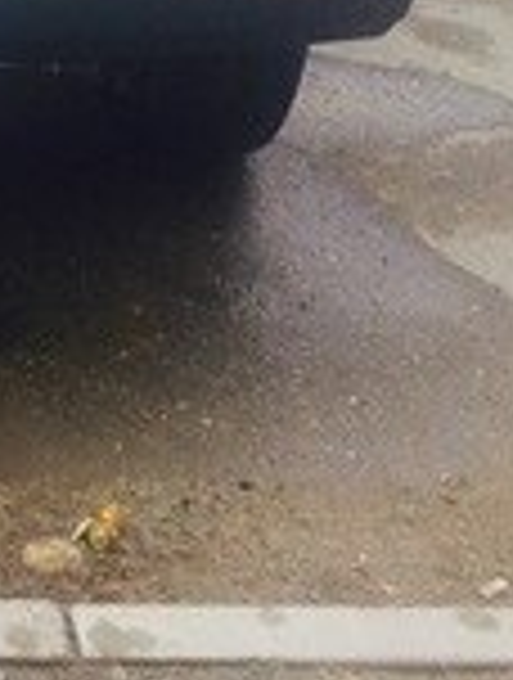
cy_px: -104
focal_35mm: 95
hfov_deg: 14.4
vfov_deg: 19.6
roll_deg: +0.5
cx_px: -288
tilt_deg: -22.3
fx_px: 1869
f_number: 2.2
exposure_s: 1/100
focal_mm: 4.15
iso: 40
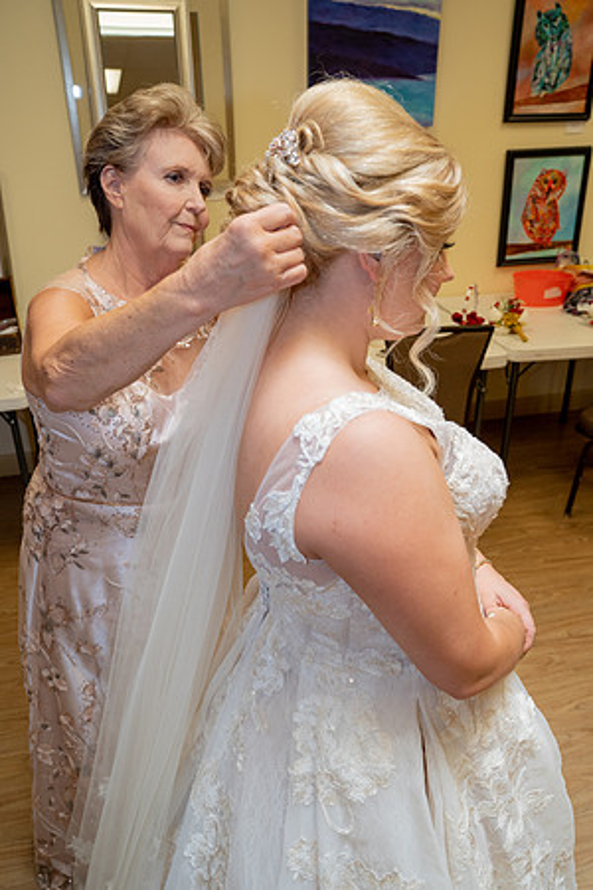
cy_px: 445
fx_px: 716
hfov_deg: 45.0
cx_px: 296
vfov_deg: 63.7
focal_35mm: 29
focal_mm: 29
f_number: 5
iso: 2000
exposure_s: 1/200
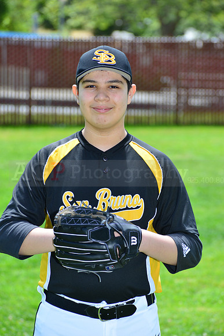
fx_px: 1492
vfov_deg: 12.8
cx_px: 112
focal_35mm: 160
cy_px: 168
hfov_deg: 8.6
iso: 200
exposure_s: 1/200
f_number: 8
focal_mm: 160
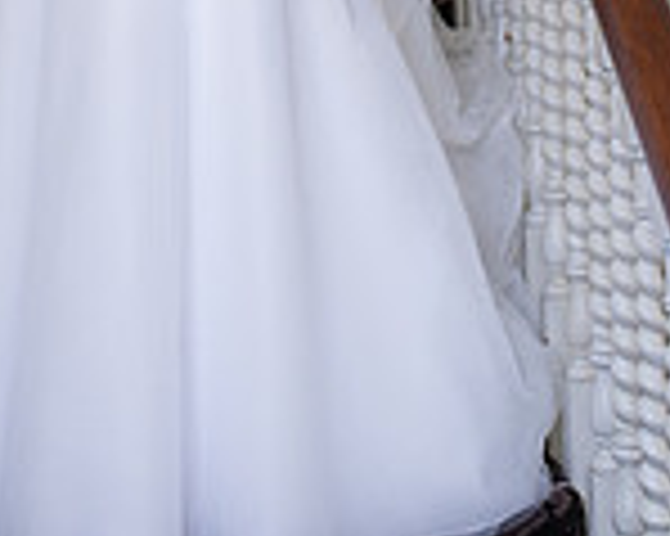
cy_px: -180
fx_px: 1962
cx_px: 205
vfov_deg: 14.8
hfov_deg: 19.3
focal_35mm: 99
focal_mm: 35
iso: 800
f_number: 2.8
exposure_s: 1/125
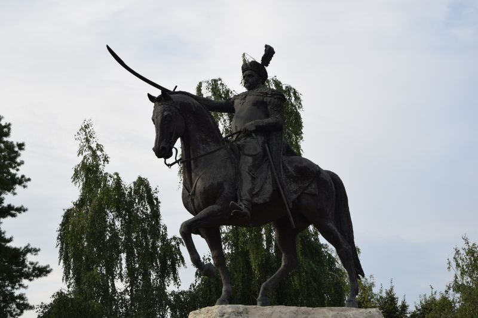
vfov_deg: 18.2
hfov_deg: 27.0
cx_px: 239
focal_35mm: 75
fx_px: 996
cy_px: 159
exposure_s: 1/200
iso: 100
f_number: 9
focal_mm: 50
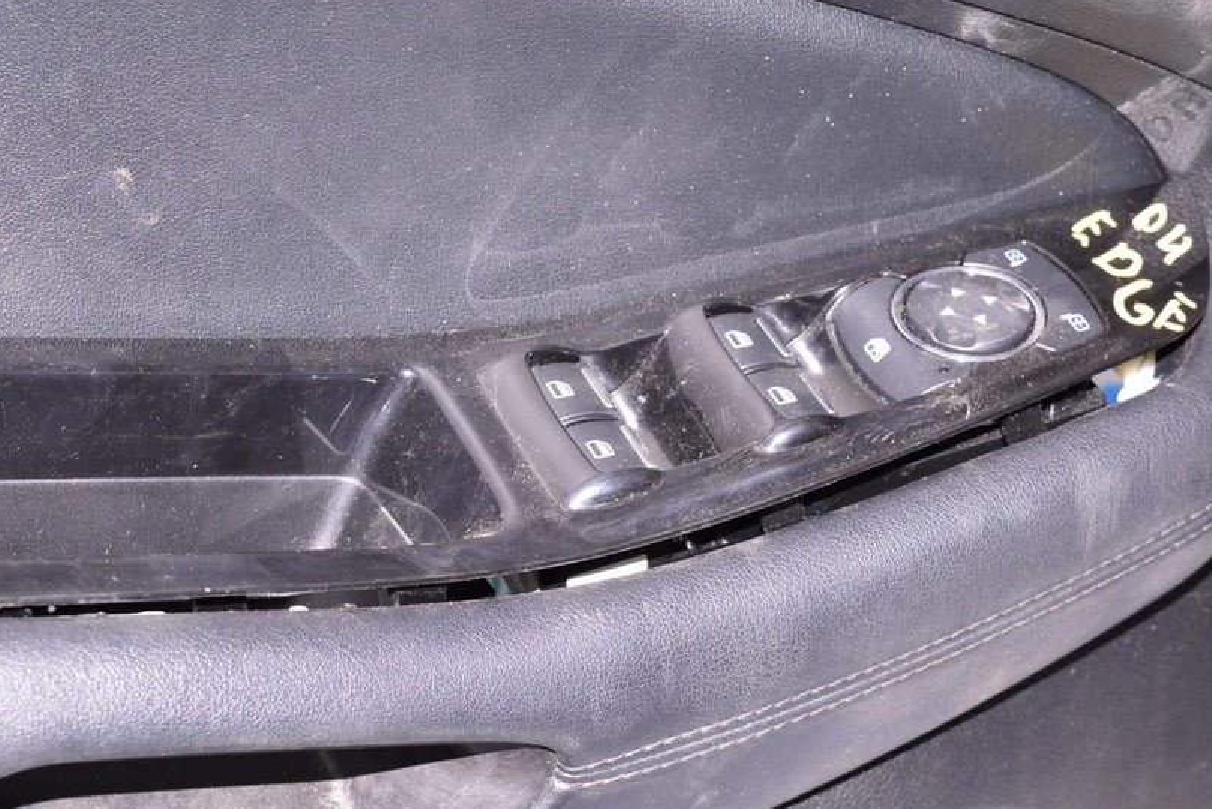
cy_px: 442
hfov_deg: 26.6
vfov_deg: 18.0
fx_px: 2559
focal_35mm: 76
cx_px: 618
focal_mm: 40
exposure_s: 1/200
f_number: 8
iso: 1600
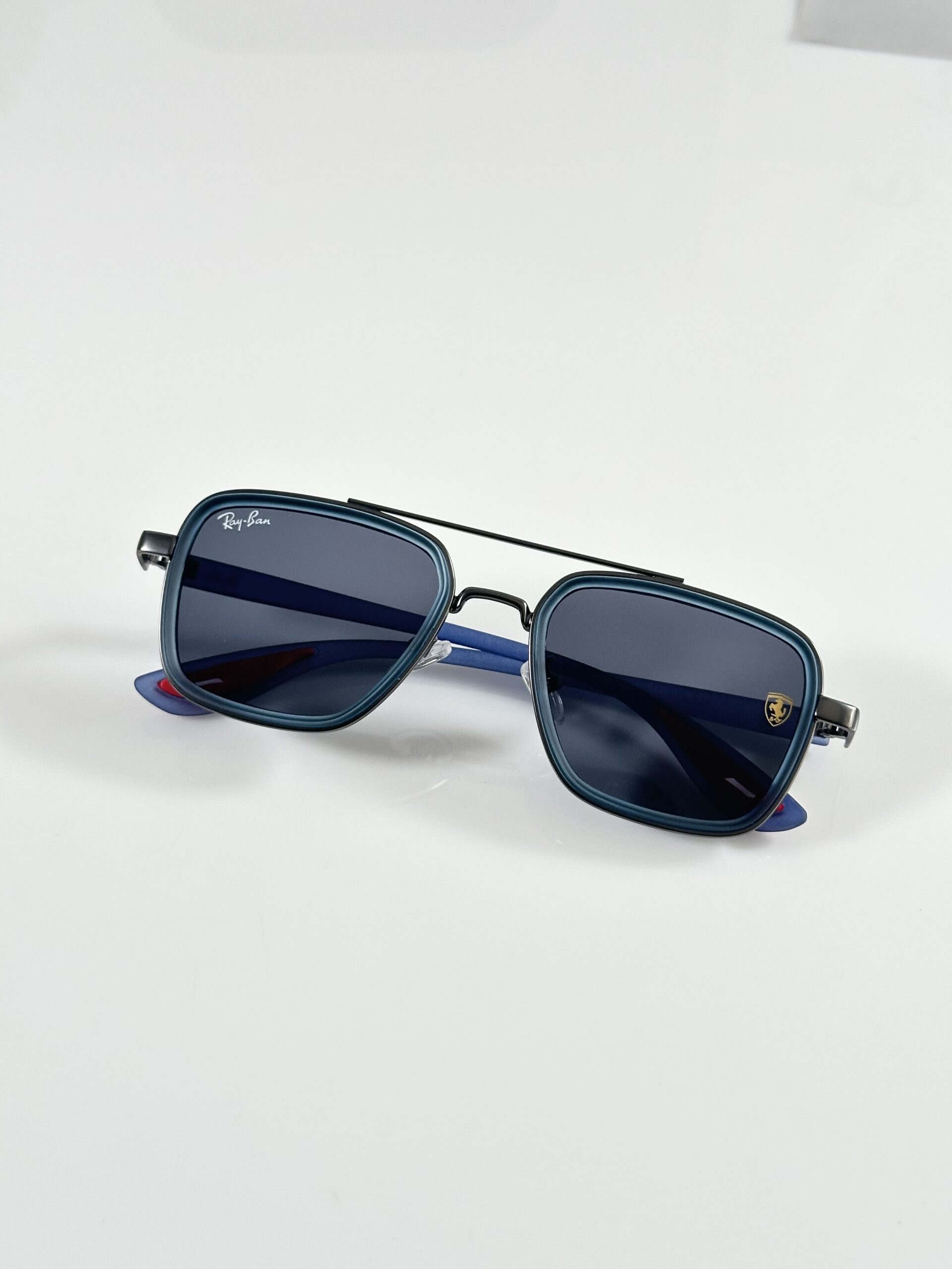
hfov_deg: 30.3
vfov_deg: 39.7
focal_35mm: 48
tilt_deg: -45.6
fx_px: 1760
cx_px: 476
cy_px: 634
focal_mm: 6.86
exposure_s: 1/100
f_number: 1.78
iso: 80
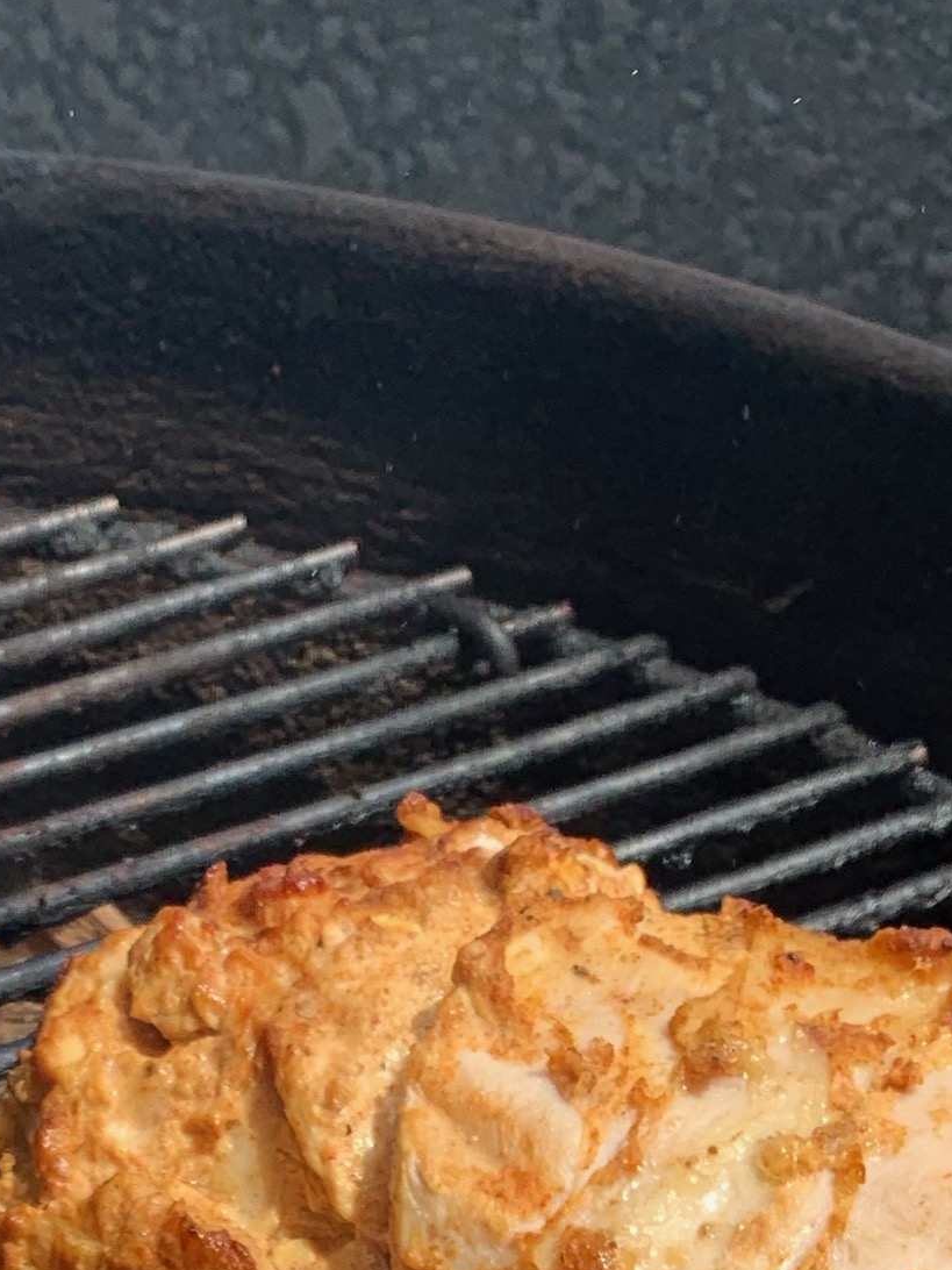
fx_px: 3520
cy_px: 2133
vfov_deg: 17.4
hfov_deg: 15.1
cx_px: -2
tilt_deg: -51.8
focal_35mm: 96
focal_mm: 4.25
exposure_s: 1/1266
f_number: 1.8
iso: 25
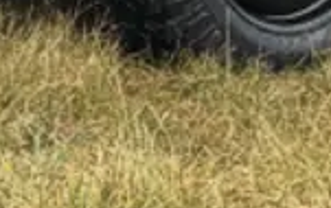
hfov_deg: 5.7
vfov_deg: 3.6
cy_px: -375
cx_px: 522
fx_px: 3290
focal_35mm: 364
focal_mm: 6
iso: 16
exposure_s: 1/228
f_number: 2.4
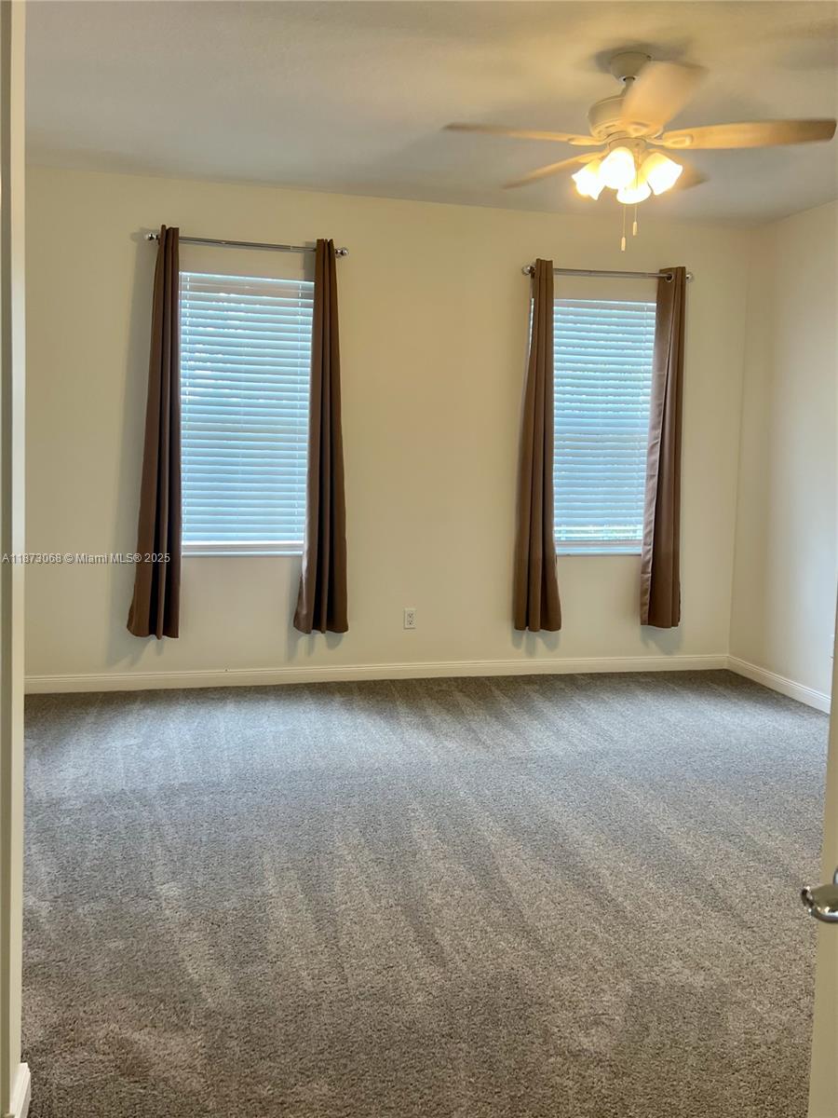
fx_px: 839
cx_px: 419
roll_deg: -4.2
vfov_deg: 67.3
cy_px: 559
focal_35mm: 26
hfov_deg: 53.1
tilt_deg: -6.9
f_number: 1.5
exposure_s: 1/120
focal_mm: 5.7
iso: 100
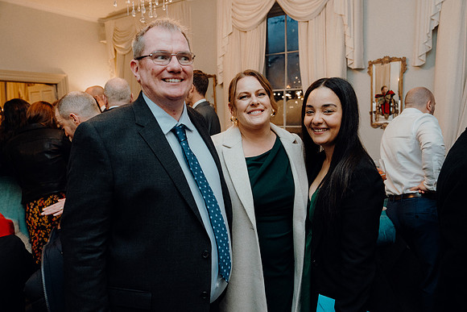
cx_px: 234
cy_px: 156
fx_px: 350
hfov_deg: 67.4
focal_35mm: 27
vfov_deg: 48.0
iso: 2500
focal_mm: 27
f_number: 3.5
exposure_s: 1/160
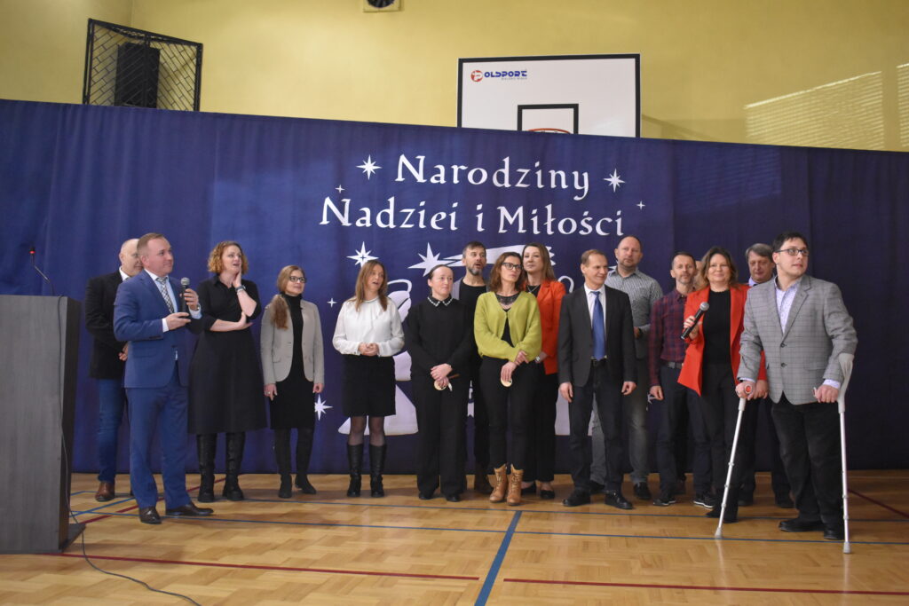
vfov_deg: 38.4
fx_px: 871
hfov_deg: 55.1
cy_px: 303
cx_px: 454
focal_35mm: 34
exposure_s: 1/125
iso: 3200
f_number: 3.8
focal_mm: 23
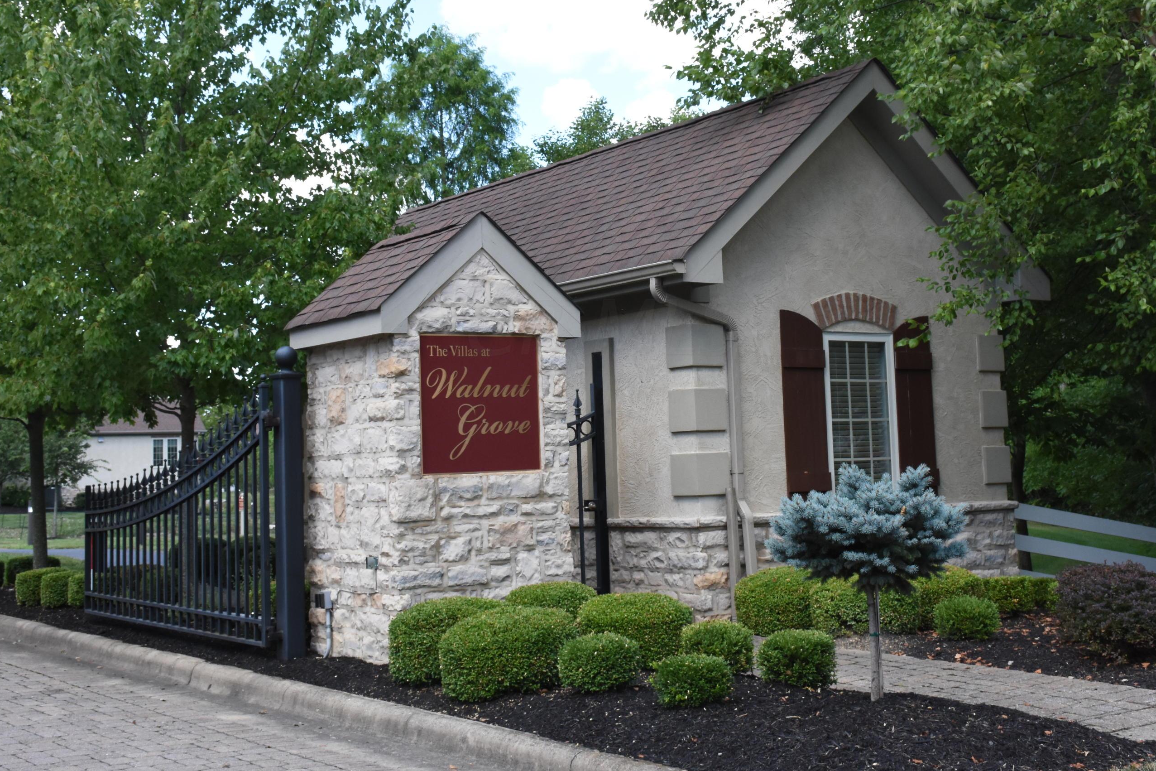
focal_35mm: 48
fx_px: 1528
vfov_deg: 28.3
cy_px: 327
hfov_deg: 41.4
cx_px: 602
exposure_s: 1/400
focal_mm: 27
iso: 1000
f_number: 10
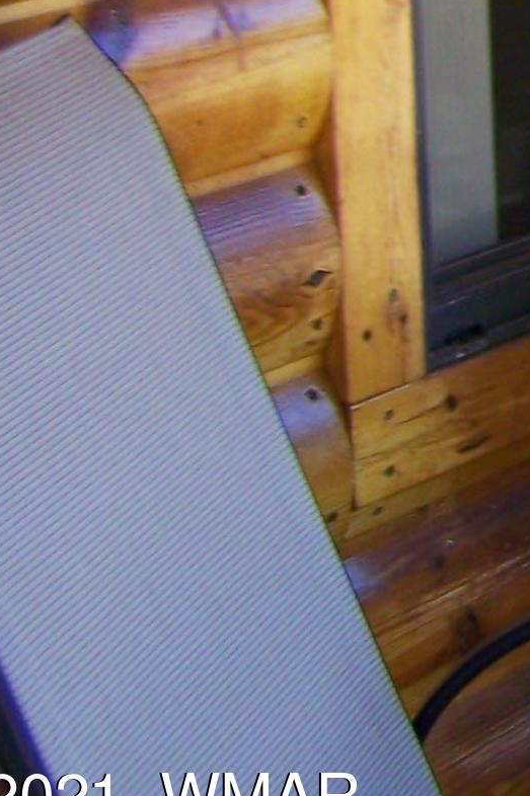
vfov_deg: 13.1
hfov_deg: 8.1
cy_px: -243
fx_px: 3336
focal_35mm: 151
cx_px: 1451
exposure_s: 1/80
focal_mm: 6.3
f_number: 2.8
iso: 64
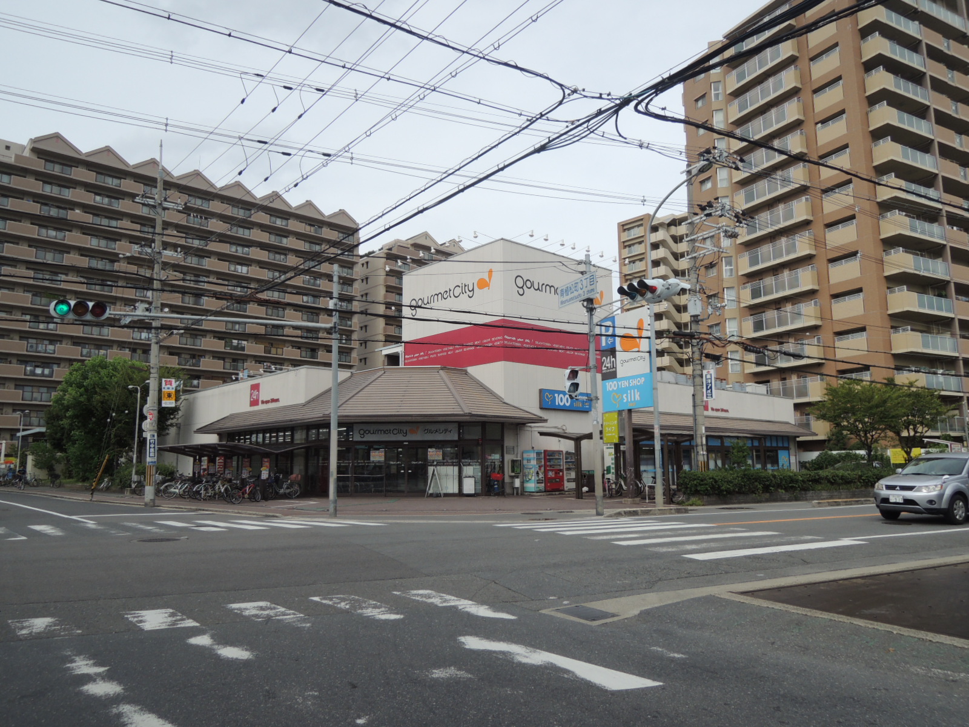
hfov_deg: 71.6
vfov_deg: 56.8
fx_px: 672
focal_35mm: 24
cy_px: 364
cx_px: 484
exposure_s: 1/1600
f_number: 2.8
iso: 100
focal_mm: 4.3
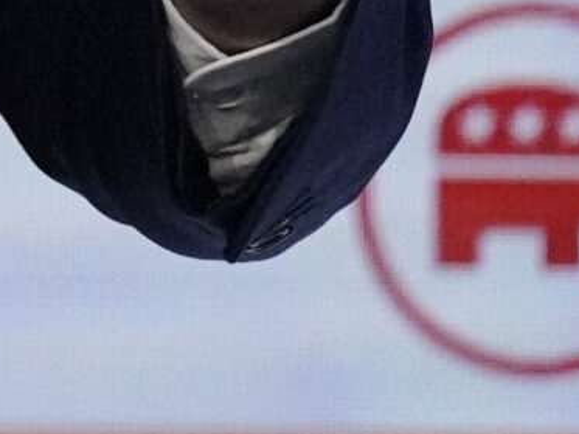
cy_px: -811
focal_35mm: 3959
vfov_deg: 0.4
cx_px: -1018
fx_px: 66241
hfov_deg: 0.5
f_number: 4
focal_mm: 600
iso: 8000
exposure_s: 1/800
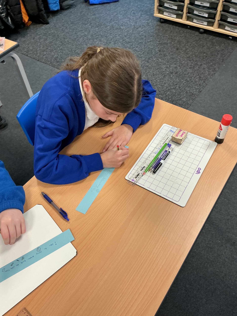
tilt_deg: -52.5
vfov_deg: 61.7
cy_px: 158
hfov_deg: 48.2
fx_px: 265
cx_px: 118
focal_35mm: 29
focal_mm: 3
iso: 80
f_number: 1.8
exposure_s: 1/60
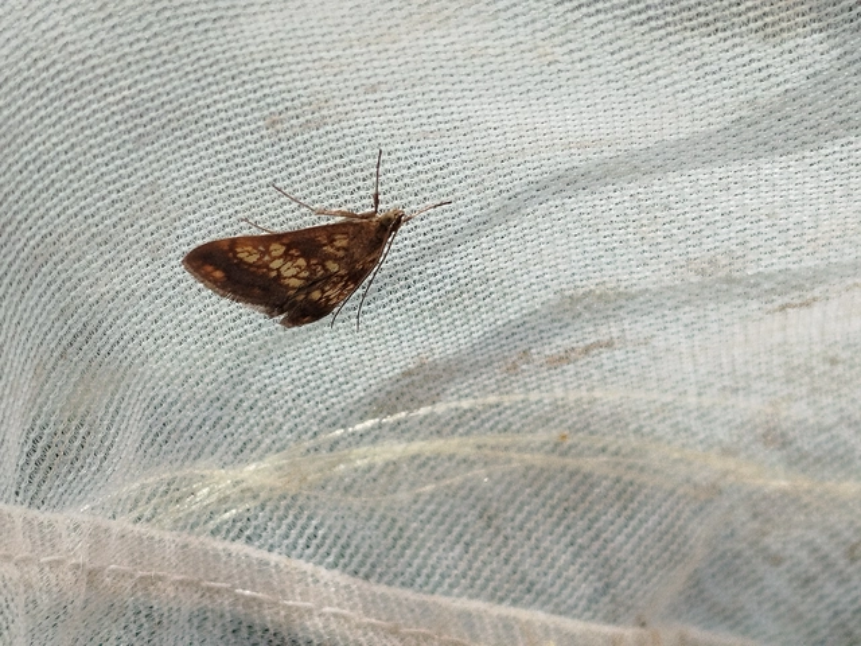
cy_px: 323
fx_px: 895
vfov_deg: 39.7
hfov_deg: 51.4
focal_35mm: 36
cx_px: 430
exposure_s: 1/533
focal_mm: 5.31
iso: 50
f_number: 1.7
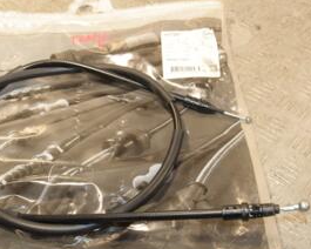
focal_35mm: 70
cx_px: 141
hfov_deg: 27.1
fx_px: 644
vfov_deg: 21.9
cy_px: 120
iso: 800
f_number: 5
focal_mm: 22
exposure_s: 1/200
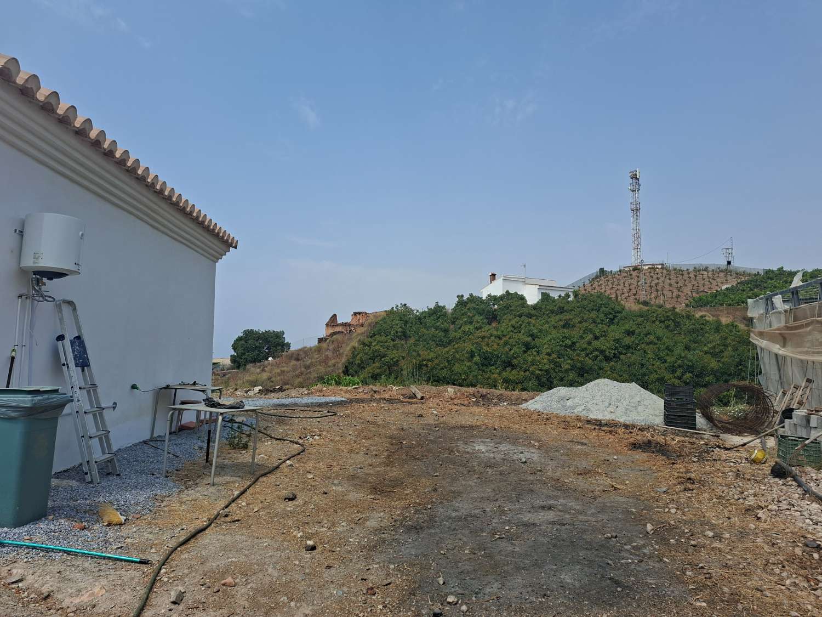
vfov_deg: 58.9
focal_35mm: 23
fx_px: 546
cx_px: 411
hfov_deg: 73.9
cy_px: 308
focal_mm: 5.54
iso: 50
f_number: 1.8
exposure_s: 1/1815
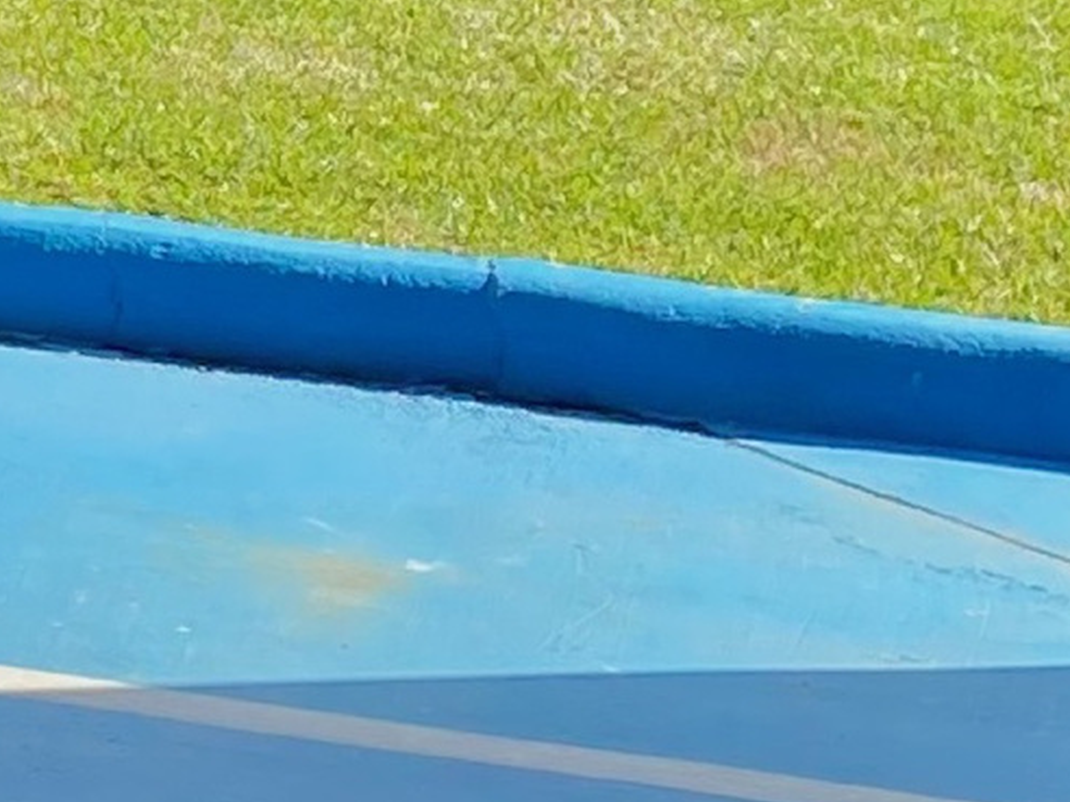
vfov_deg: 9.9
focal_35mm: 150
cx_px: -924
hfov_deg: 12.0
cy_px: 628
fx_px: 4637
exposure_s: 1/1170
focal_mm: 4.25
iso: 32
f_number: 1.8
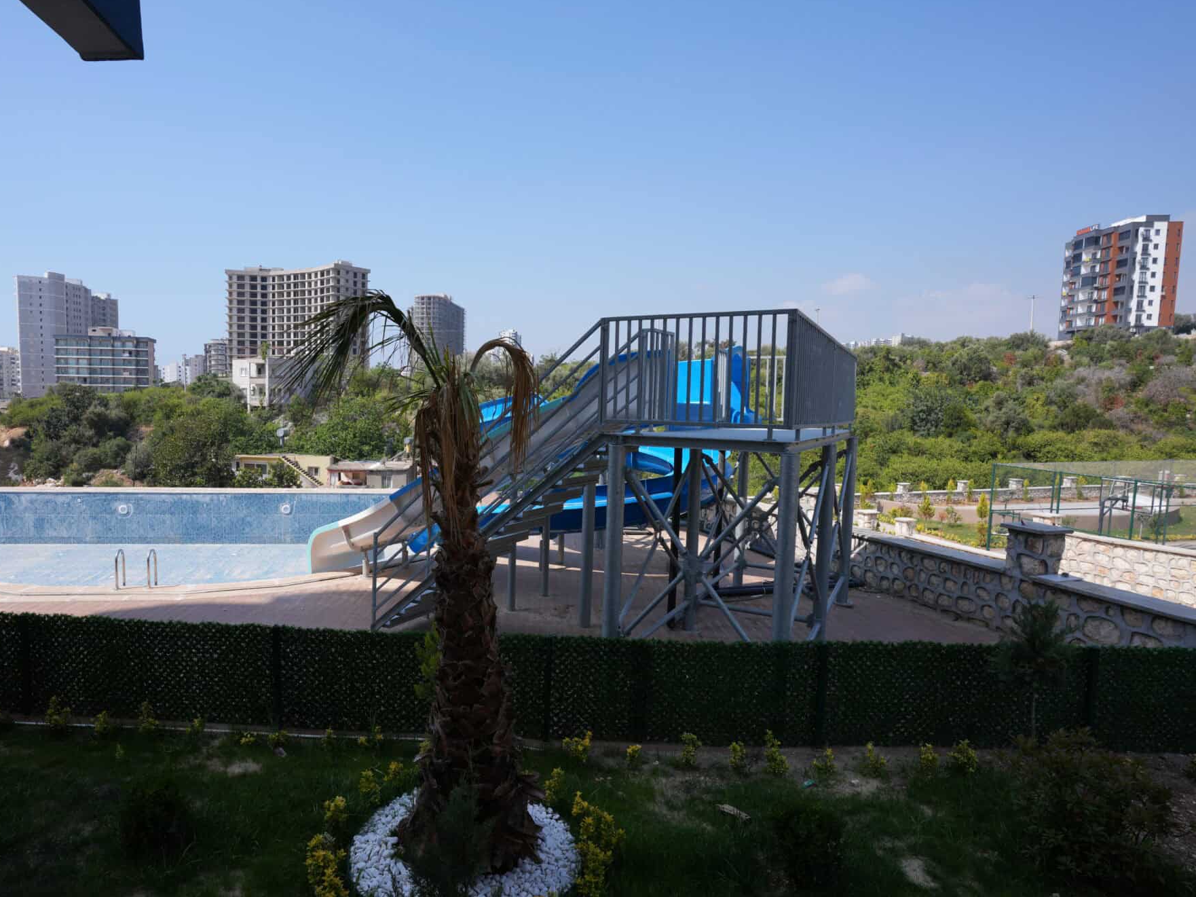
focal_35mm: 19
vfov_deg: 68.7
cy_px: 459
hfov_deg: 84.1
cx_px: 512
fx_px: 656
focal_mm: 17
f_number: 8
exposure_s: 1/250
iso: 100
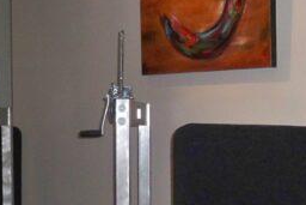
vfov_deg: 12.4
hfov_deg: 18.5
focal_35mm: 109
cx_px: 271
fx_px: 927
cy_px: 224
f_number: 3.1
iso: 200
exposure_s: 1/60
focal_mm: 6.3
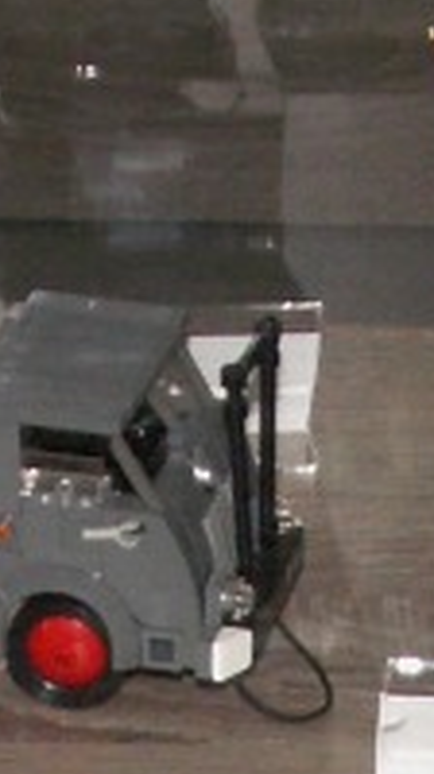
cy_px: 1401
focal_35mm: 229
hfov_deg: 5.3
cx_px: 326
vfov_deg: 9.0
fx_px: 4701
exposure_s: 1/125
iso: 160
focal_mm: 5.86
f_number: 2.8
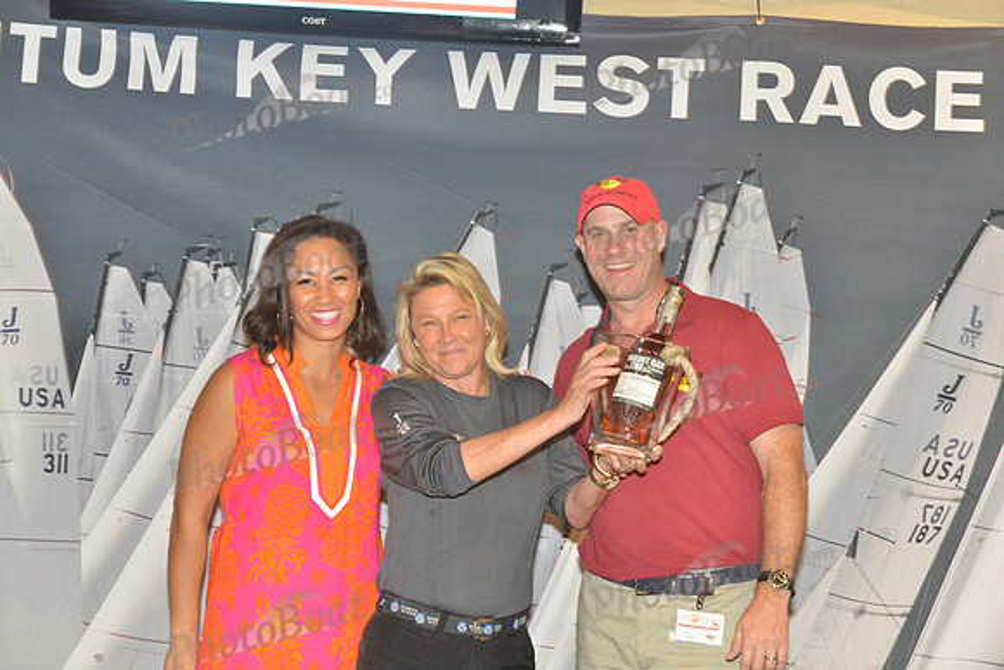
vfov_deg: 19.5
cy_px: 335
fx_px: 1953
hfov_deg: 28.8
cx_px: 502
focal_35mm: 70
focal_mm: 70
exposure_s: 1/15
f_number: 9
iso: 3200
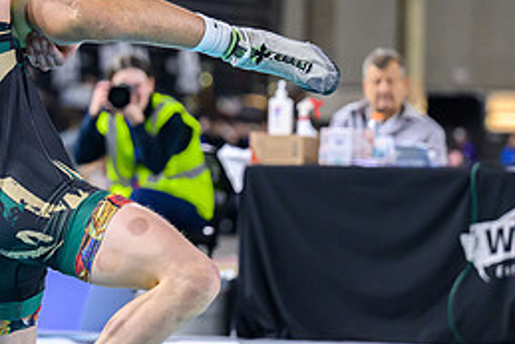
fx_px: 4079
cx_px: -28
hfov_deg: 7.2
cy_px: 113
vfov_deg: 4.8
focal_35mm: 285
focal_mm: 104
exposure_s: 1/800
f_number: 2.8
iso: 3200
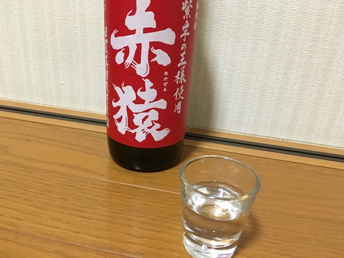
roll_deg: -4.9
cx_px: 172
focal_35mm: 29
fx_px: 288
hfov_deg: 61.6
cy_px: 129
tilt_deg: -25.4
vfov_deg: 48.2
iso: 200
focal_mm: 4.15
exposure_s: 1/24
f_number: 2.2
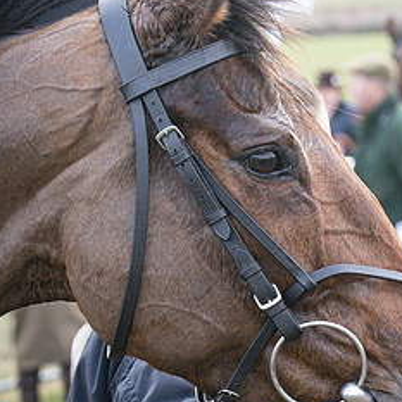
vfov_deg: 6.5
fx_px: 3521
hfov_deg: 6.5
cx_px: 559
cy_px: 215
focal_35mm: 268
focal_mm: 70
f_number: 4.5
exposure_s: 1/640
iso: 400
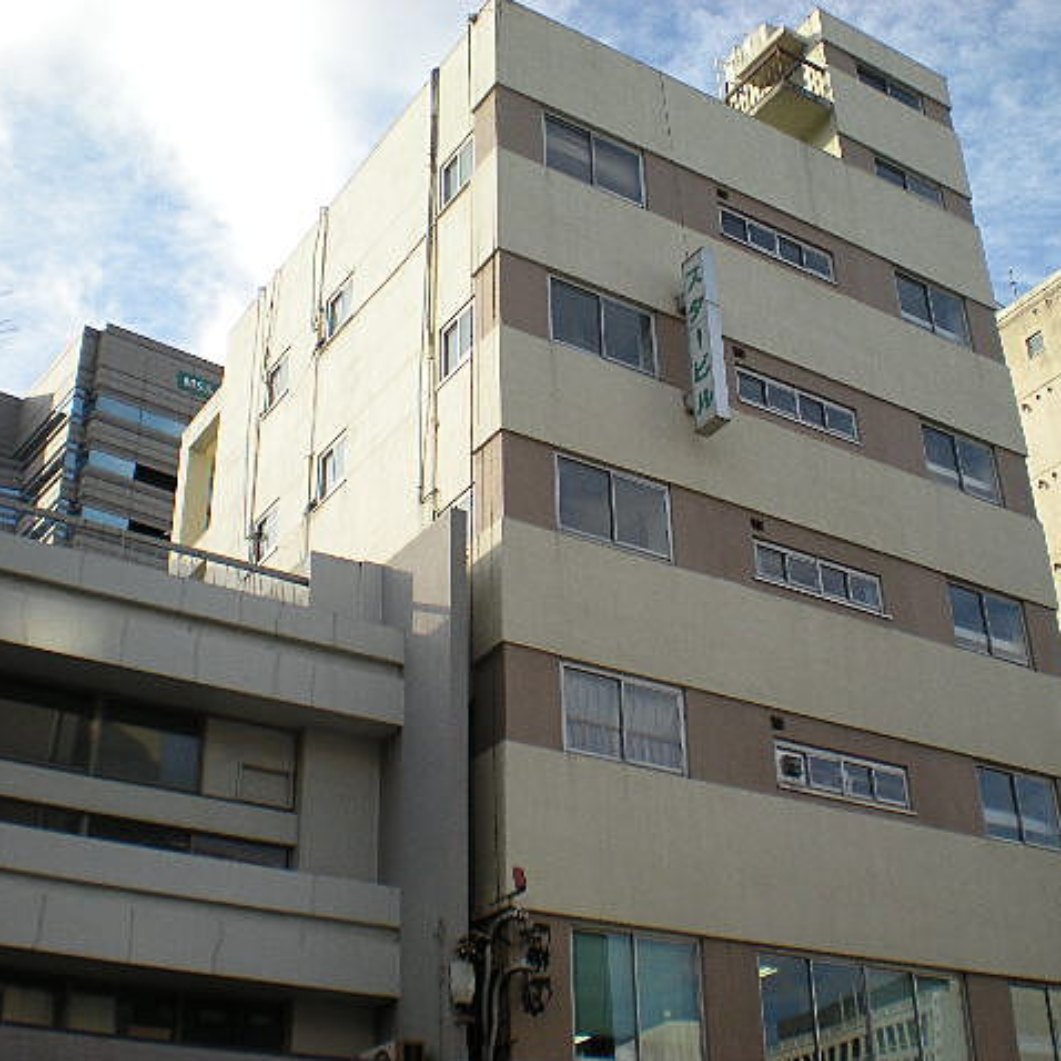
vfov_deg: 37.6
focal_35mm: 45
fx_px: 1560
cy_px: 530
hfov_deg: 37.5
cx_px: 617
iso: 89
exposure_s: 1/322
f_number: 4.6
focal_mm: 6.3
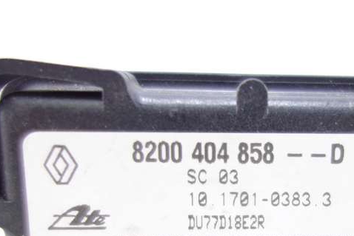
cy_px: 176
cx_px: 249
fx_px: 472
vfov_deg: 27.7
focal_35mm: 48
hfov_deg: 40.3
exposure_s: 1/40
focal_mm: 10.4
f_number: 1.8
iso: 125
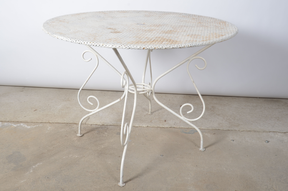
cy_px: 96
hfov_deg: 53.2
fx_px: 287
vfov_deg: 36.7
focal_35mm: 36
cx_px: 144
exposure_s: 1/125
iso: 100
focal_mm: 24
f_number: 11
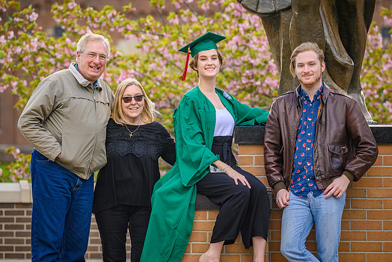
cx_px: 198
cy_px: 129
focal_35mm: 209
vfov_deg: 6.6
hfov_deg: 9.8
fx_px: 2281
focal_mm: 200
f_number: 4.5
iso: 450
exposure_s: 1/800
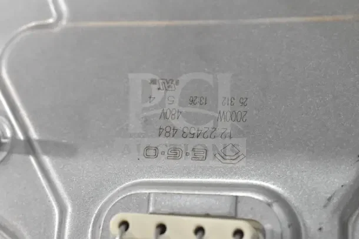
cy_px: 120
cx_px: 180
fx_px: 778
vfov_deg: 17.5
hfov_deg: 26.0
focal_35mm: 78
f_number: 7.1
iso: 6400
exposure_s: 1/200
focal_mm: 52
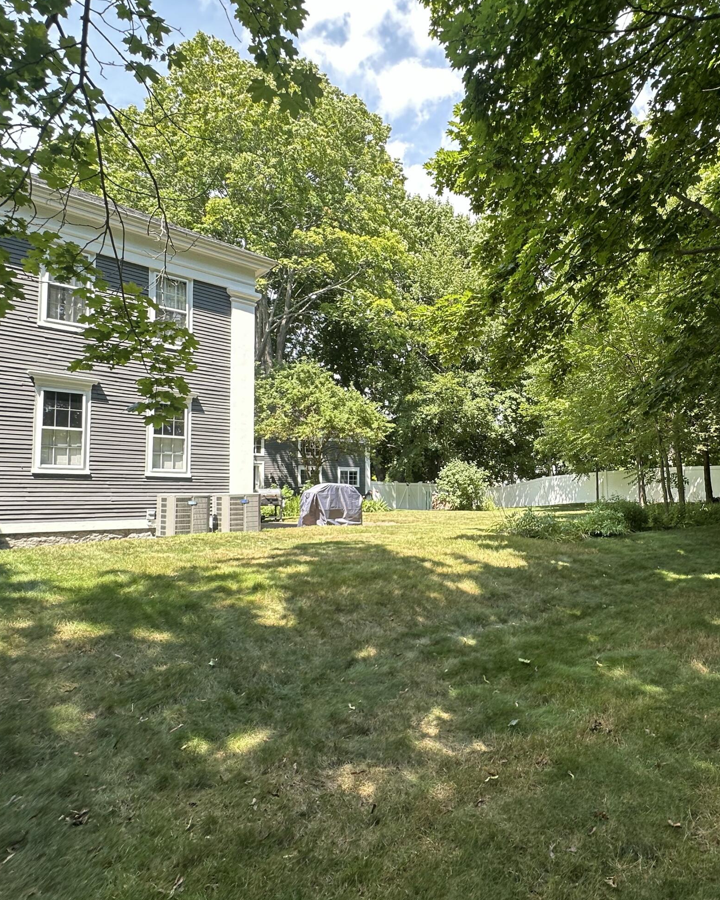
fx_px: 559
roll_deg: +1.7
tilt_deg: +4.3
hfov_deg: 63.9
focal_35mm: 21
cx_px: 479
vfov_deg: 77.6
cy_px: 465
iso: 40
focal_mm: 2.22
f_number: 2.2
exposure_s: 1/218
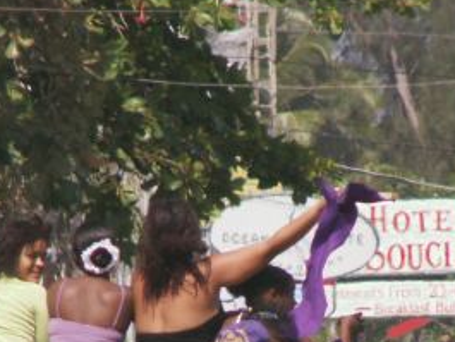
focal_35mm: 1226
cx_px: 227
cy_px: 440
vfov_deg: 1.2
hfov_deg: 1.6
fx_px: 16122
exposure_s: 1/500
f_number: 4.5
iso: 50
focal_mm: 67.31
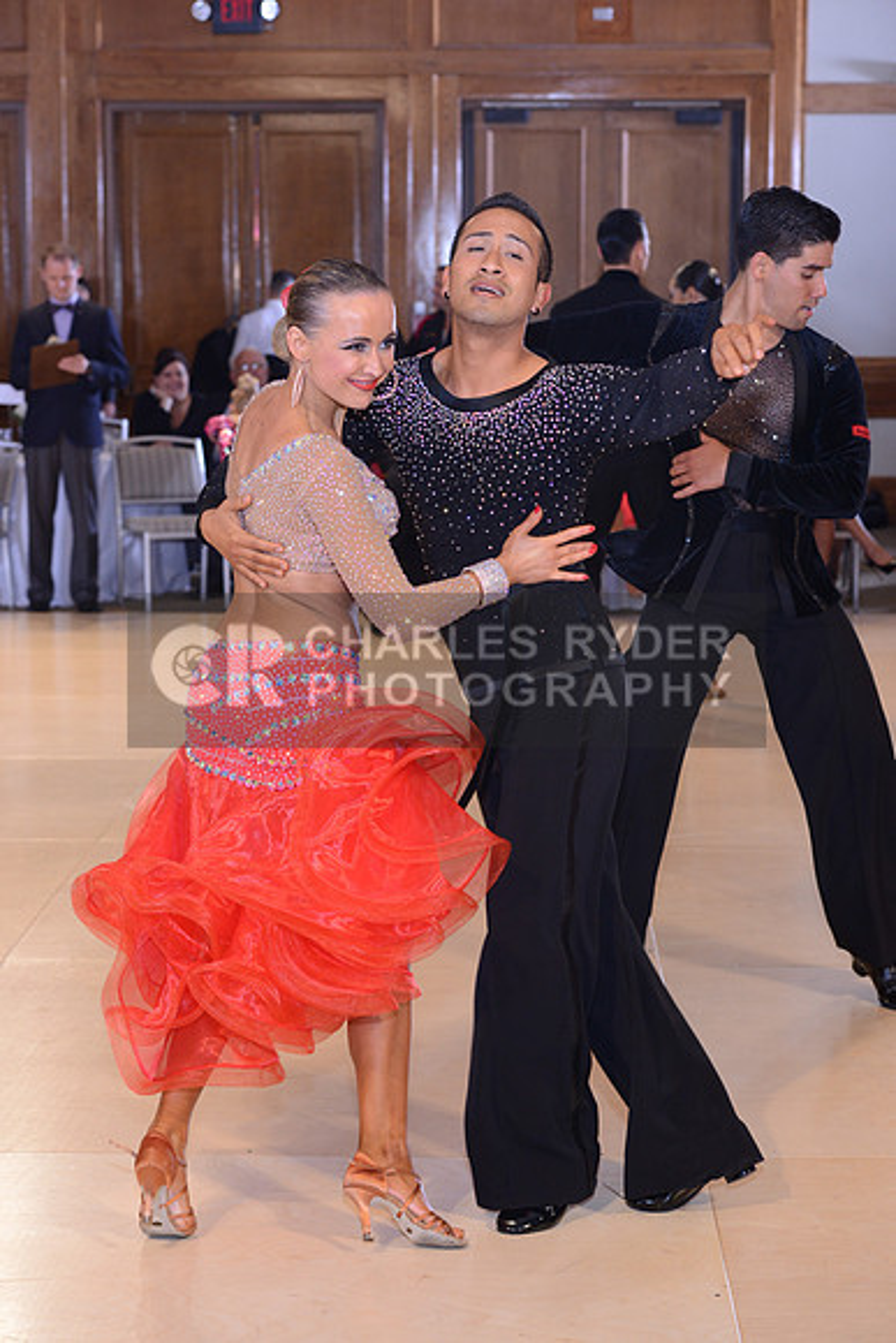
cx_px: 448
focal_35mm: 80
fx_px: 2985
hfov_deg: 17.1
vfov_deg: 25.4
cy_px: 672
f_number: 5.6
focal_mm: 80
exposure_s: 1/250
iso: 1250
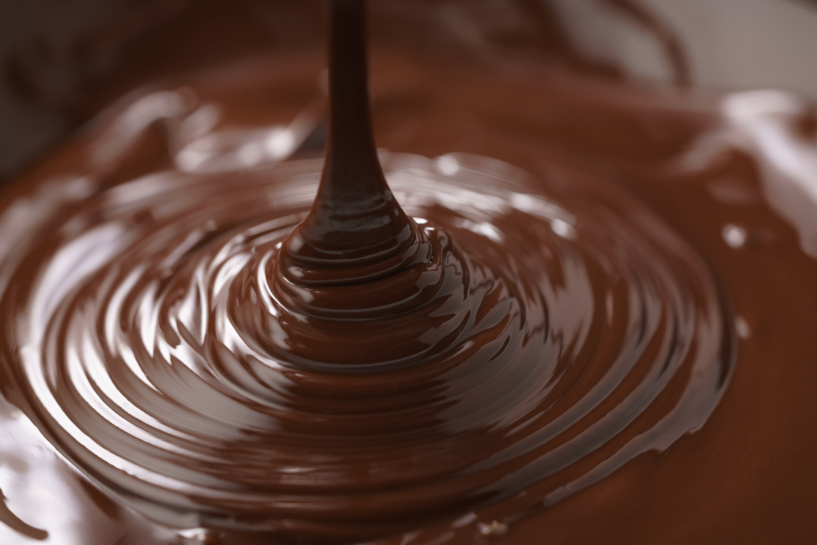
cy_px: 272
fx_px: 2043
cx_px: 408
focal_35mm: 90
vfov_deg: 15.2
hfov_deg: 22.6
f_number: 4.5
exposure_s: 1/640
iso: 800
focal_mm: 90
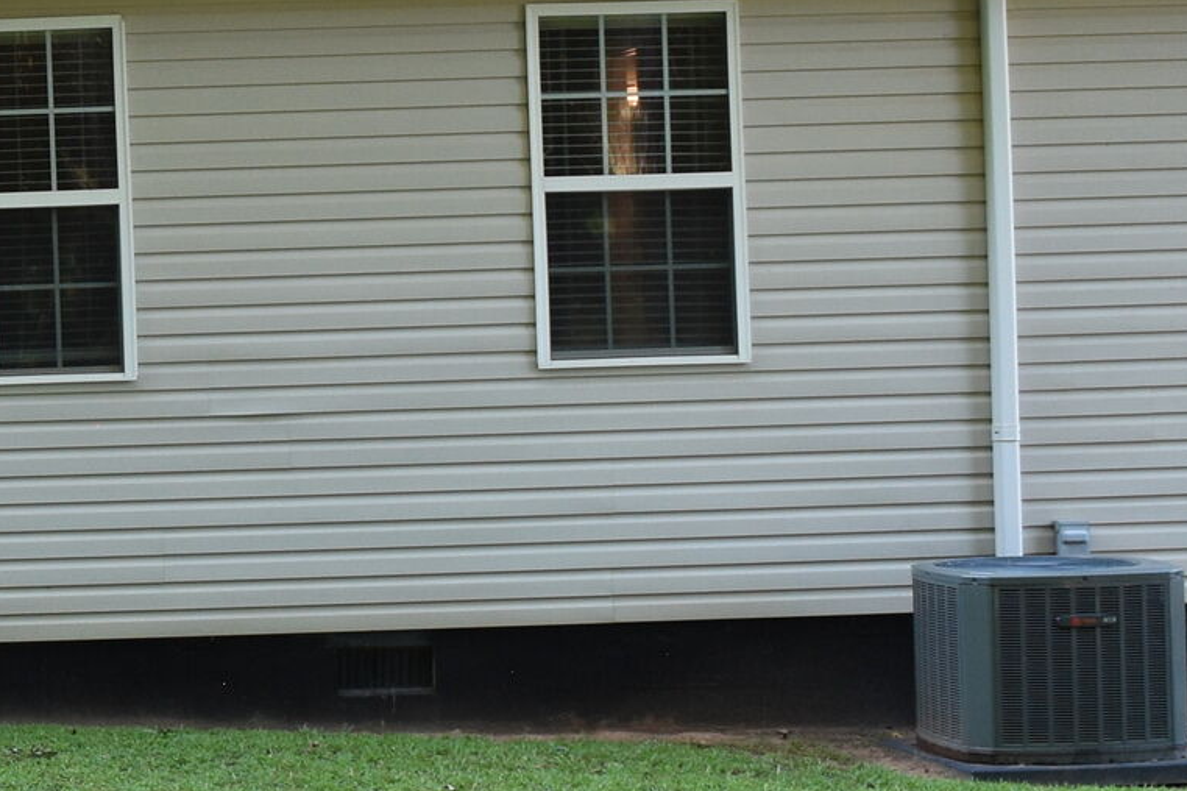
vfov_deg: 12.5
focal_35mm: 109
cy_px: 184
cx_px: -540
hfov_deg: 17.1
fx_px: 3593
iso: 400
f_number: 5
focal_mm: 18
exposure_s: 1/100
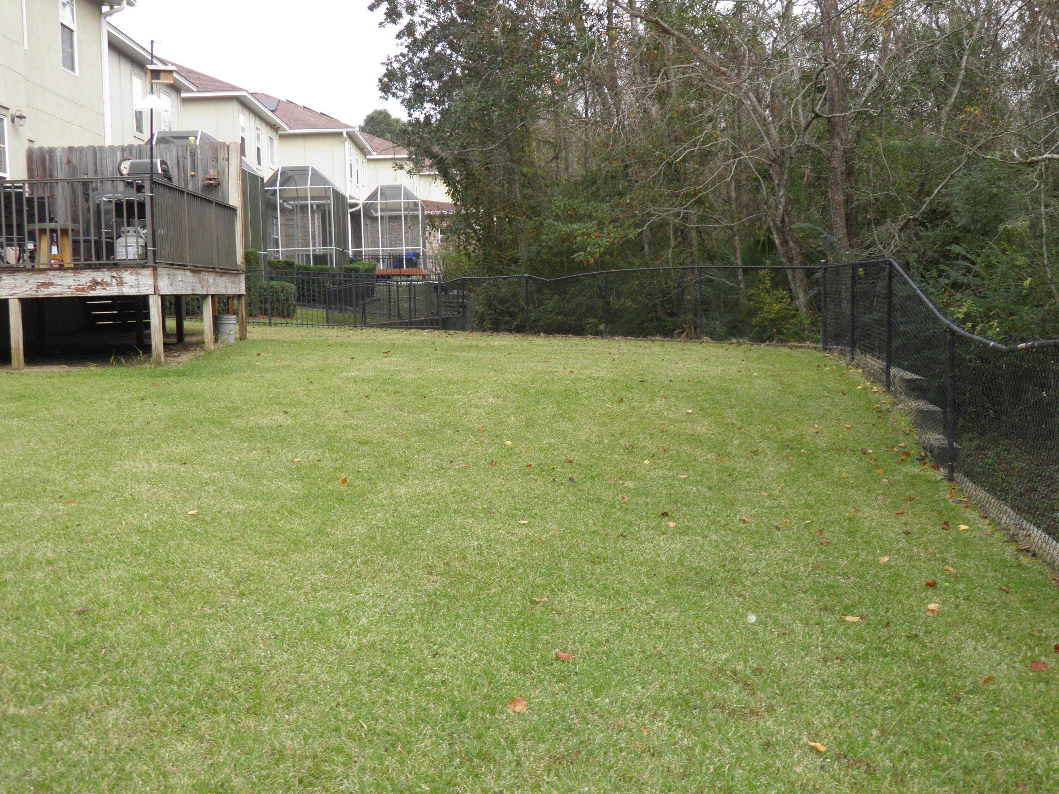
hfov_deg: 47.9
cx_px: 530
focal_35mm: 39
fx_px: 1193
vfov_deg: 36.8
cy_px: 397
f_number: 3.2
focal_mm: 7.1
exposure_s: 1/60
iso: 50
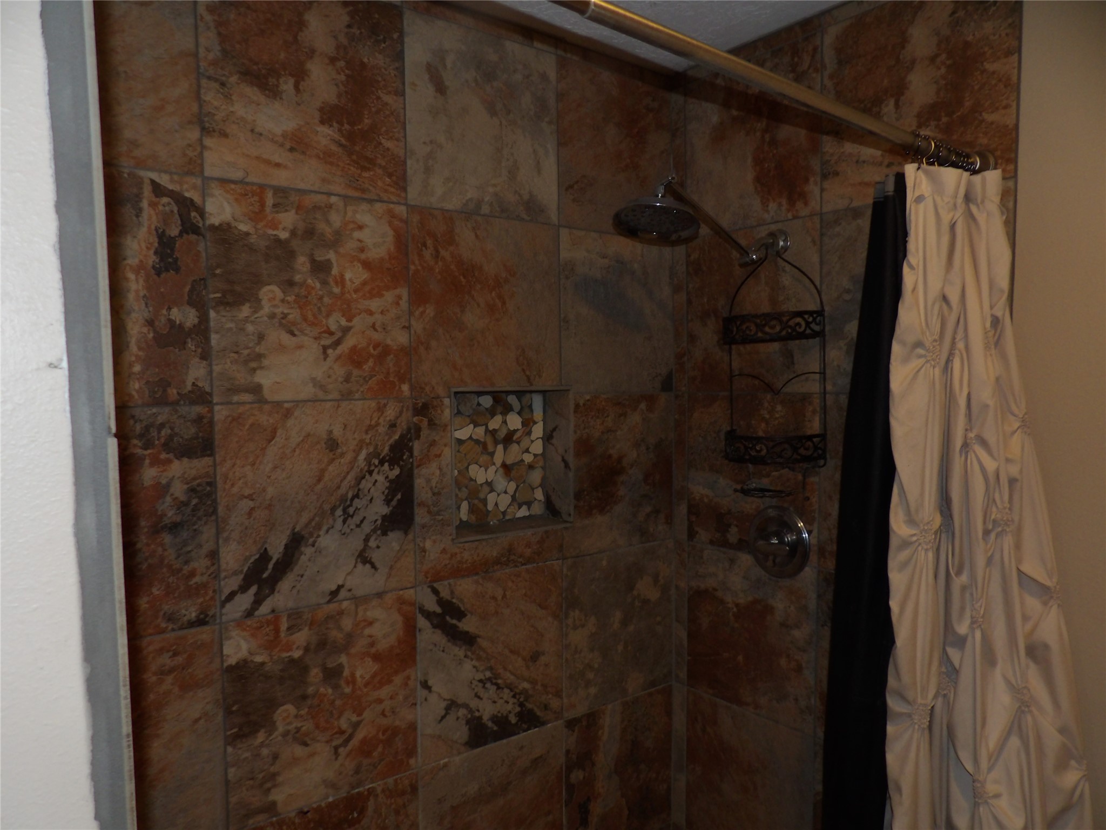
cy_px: 415
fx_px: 767
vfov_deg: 56.8
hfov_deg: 71.6
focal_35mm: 24
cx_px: 553
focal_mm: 4.3
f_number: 2.8
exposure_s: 1/60
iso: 200
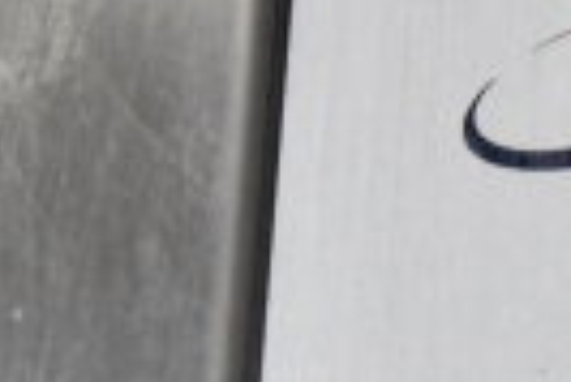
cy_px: 178
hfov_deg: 5.3
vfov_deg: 3.6
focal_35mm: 378
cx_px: 1159
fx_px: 6007
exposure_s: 1/320
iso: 6400
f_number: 9
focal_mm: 55
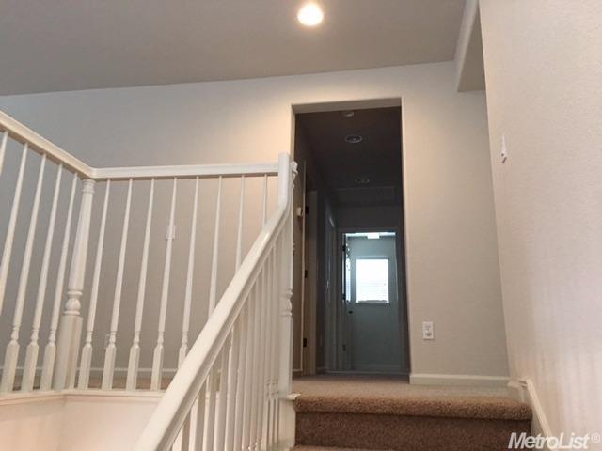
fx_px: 504
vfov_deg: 48.2
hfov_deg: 61.7
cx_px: 301
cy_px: 226
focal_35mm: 29
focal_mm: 4.15
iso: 50
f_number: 2.2
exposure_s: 1/4
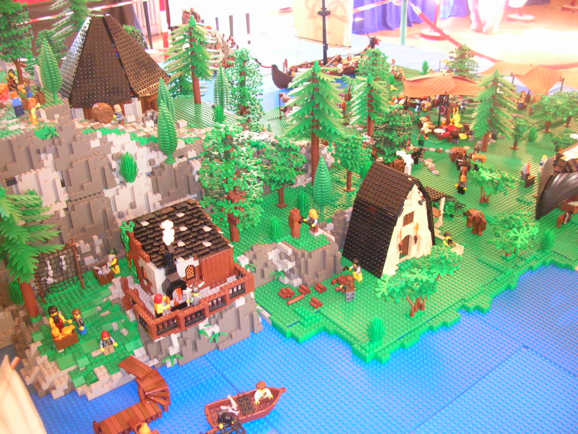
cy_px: 217
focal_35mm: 35
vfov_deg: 40.7
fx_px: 584
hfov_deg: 52.6
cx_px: 289
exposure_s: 1/5.8
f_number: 2.8
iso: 188
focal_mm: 5.8
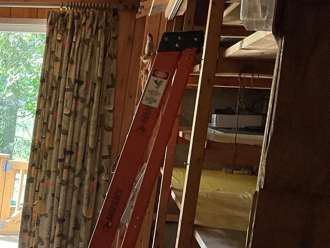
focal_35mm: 72
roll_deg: -4.3
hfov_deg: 24.3
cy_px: 218
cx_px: -77
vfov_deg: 20.1
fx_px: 686
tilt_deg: -10.1
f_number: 1.8
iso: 64
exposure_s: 1/95
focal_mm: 3
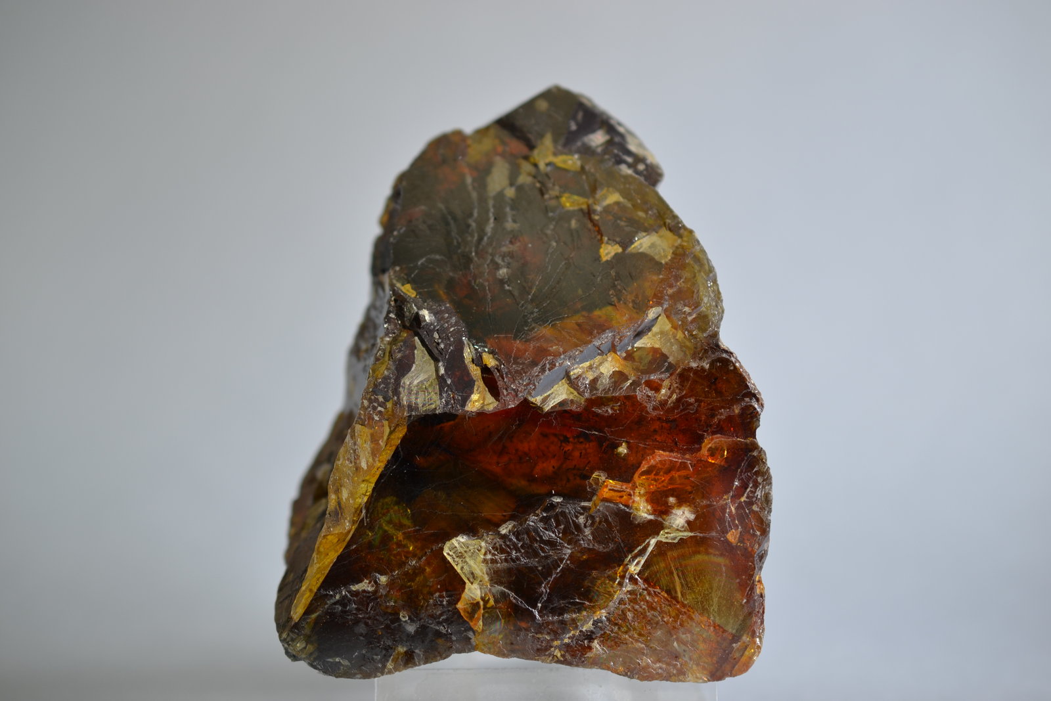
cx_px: 526
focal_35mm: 60
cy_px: 350
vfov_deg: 22.6
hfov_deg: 33.4
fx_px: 1752
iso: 100
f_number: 3
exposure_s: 1/30
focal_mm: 40
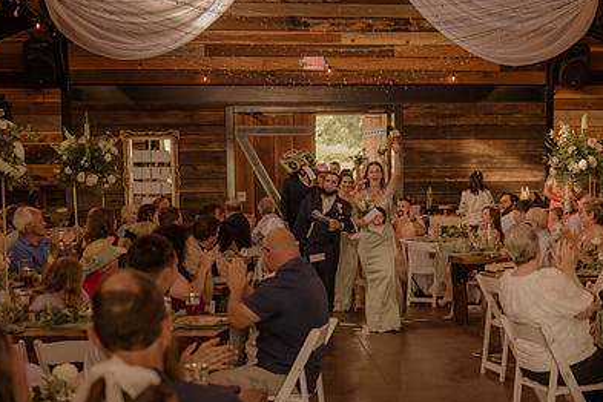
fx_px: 988
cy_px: 289
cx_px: 374
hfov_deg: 33.8
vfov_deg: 22.8
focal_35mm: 59
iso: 1000
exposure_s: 1/320
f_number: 2.8
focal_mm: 40
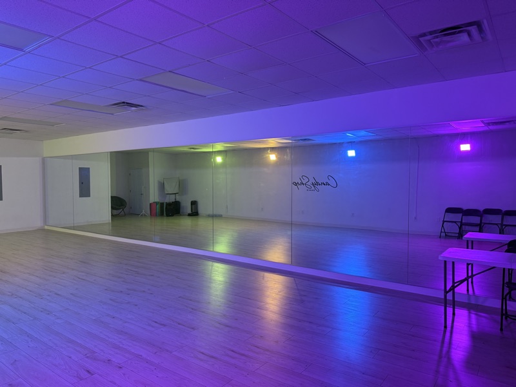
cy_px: 194
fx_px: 358
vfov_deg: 56.8
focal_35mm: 24
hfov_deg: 71.6
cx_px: 258
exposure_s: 1/120
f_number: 1.78
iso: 320
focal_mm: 6.76
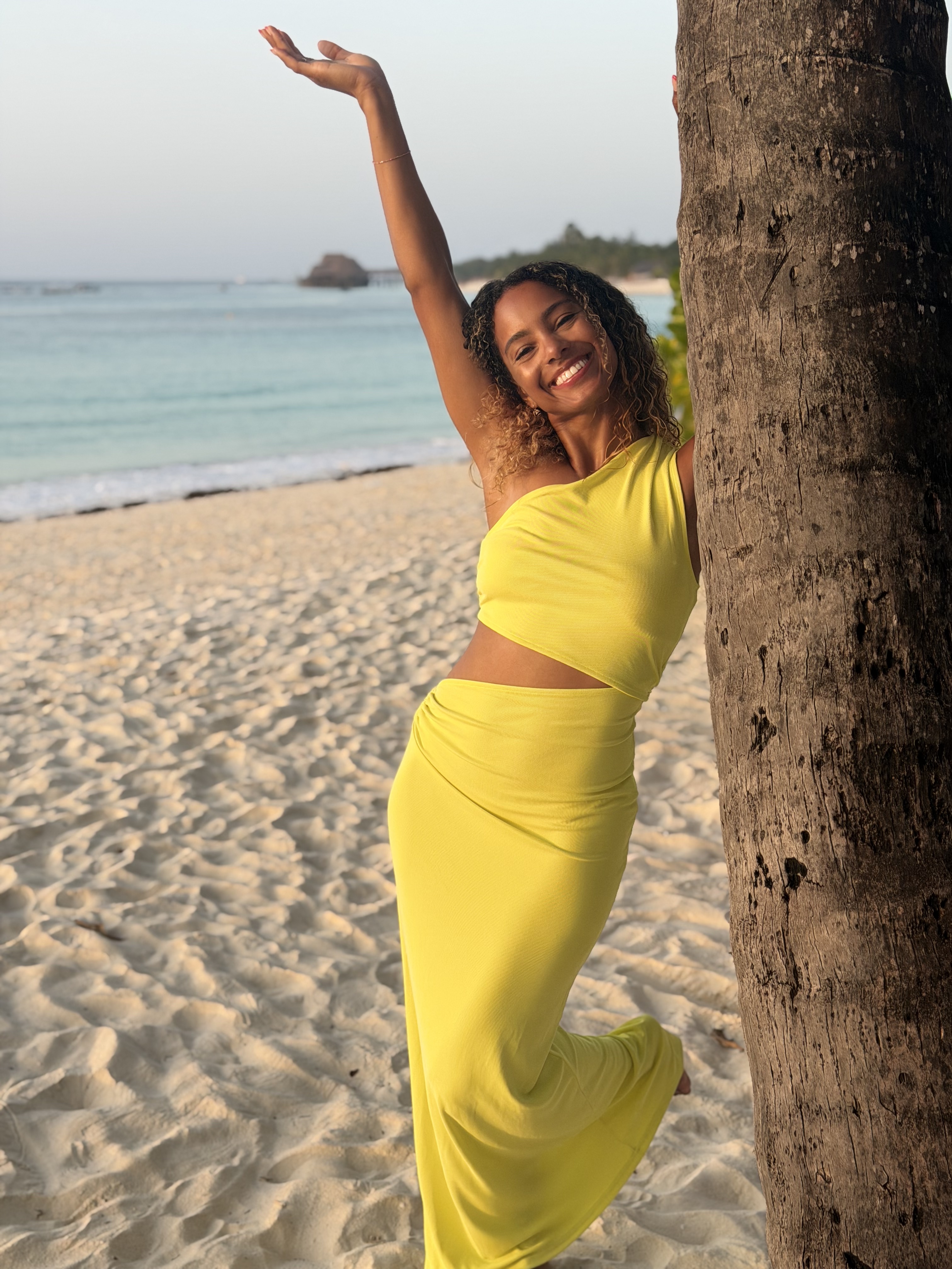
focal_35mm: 48
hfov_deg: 30.3
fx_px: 1760
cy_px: 634
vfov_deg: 39.7
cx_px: 476
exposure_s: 1/712
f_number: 1.78
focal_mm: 6.76
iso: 64
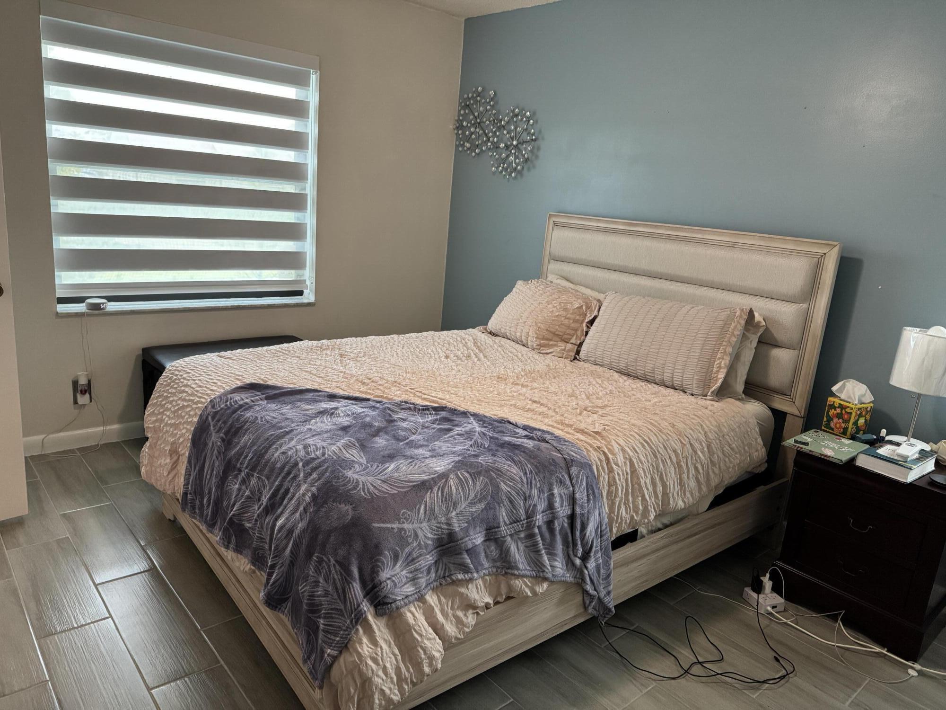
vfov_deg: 56.8
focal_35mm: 24
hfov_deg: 71.6
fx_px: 656
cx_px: 473
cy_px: 355
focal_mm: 6.76
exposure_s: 1/60
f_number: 1.78
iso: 500
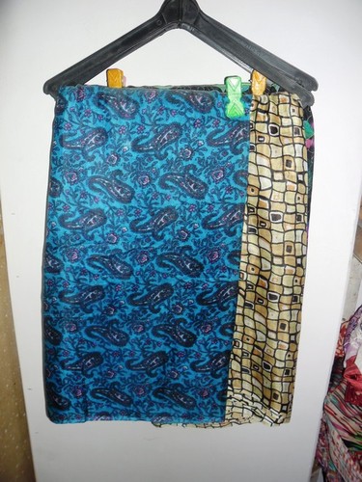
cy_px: 241
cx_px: 181
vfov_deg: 65.3
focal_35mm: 27
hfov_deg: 51.4
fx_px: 376
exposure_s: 1/45
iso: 80
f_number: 3.5
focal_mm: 4.9
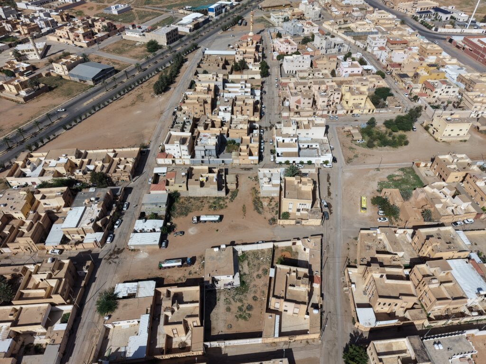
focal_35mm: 23
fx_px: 323
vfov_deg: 58.9
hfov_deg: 73.9
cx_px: 243
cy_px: 182
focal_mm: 8.67
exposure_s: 1/6400
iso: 100
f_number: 1.8
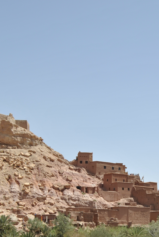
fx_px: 489
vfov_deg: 26.7
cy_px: 195
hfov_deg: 18.4
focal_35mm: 74
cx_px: 107
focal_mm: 26
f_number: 8
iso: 100
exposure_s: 1/250
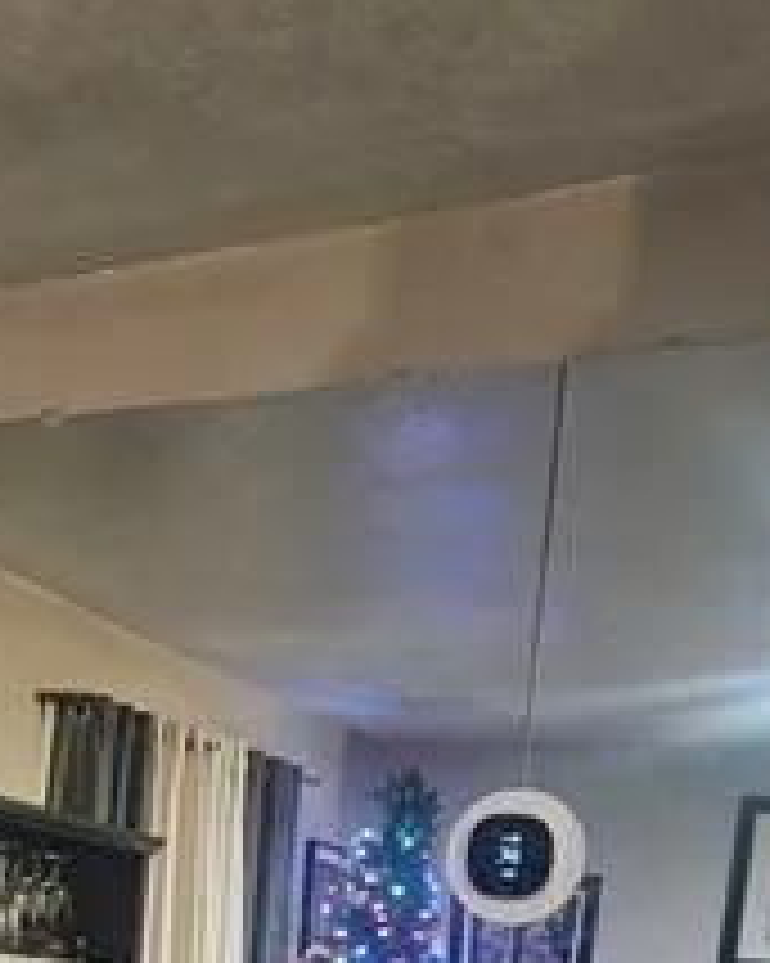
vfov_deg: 27.8
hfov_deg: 22.7
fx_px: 1796
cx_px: -99
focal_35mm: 63
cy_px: 1022
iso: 640
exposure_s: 1/24
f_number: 1.8
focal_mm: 5.4
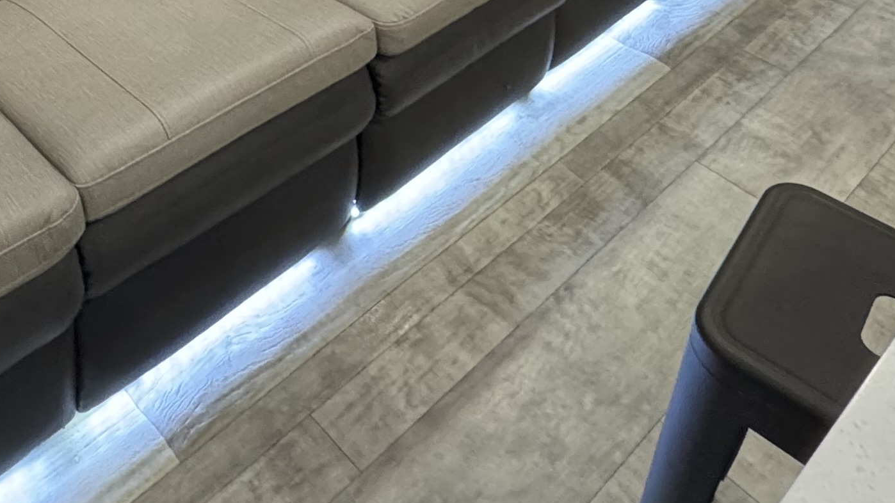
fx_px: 1044
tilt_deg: -15.5
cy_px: -385
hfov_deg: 44.7
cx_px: 216
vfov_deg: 20.2
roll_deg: +0.5
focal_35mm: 44
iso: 500
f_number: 2.2
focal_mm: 2.22
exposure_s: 1/50
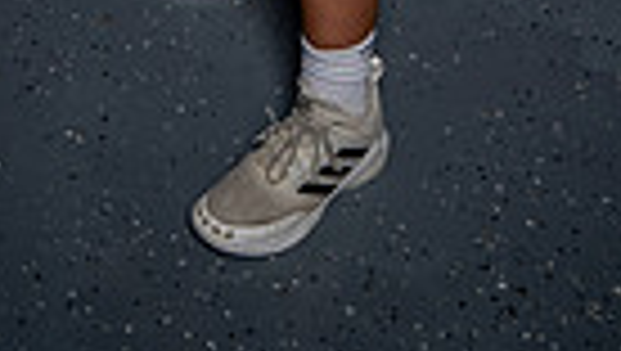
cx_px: 256
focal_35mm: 82
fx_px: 1352
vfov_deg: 11.5
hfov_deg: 25.8
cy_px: -562
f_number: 4.5
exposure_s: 1/250
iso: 200
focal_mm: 24
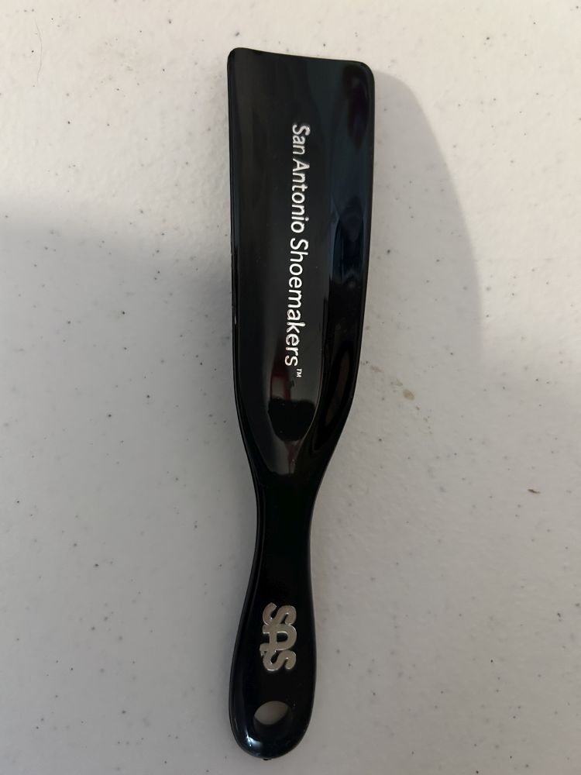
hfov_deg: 53.1
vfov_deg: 67.3
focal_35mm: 26
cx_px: 290
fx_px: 582
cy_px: 388
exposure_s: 1/60
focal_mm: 5.7
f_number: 1.5
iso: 500
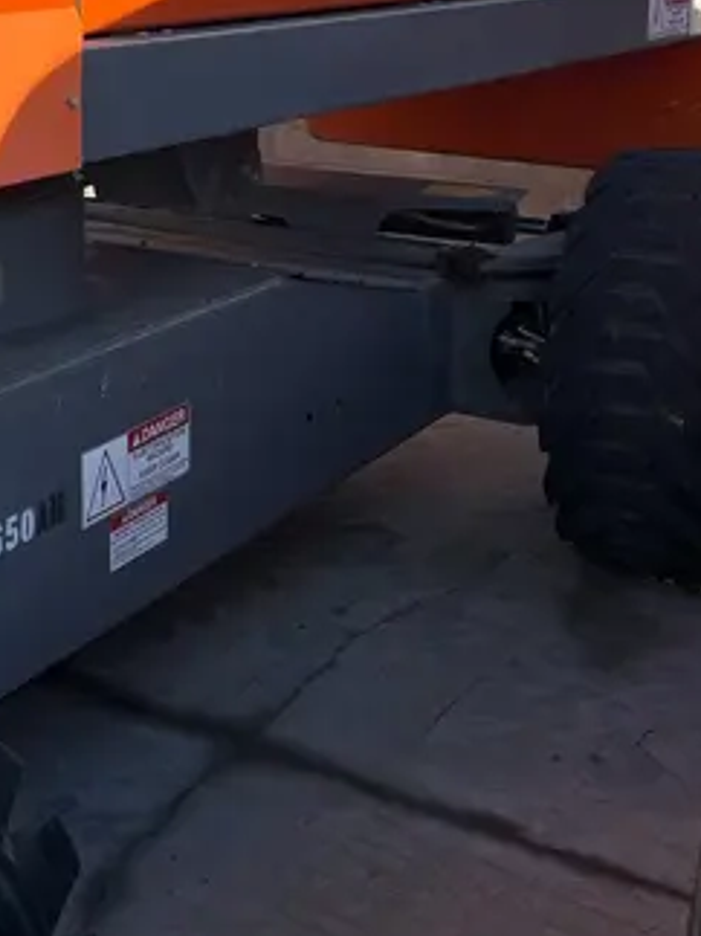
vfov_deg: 31.5
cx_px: 130
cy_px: 141
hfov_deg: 24.4
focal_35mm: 59
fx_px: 1594
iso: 50
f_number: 1.5
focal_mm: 5.7
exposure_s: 1/2841
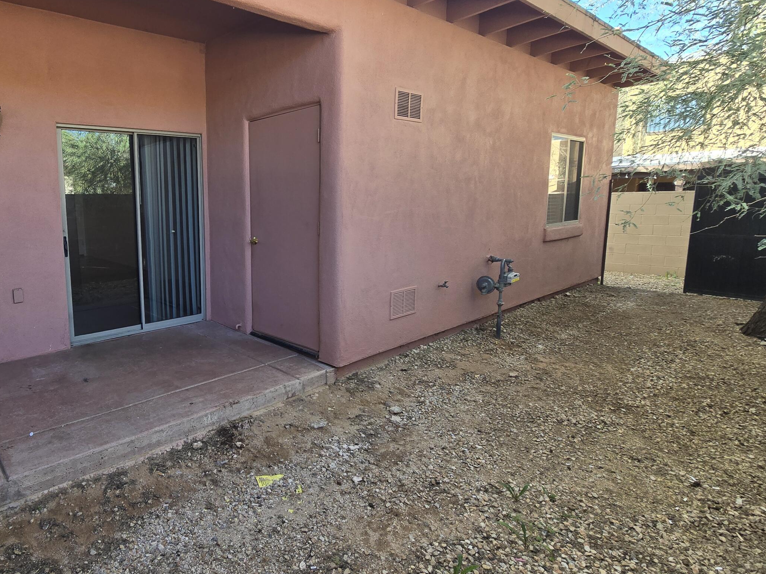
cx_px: 228
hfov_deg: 80.5
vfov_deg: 68.5
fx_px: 420
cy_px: 260
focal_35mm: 19
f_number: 2.2
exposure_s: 1/198
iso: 50
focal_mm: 2.2
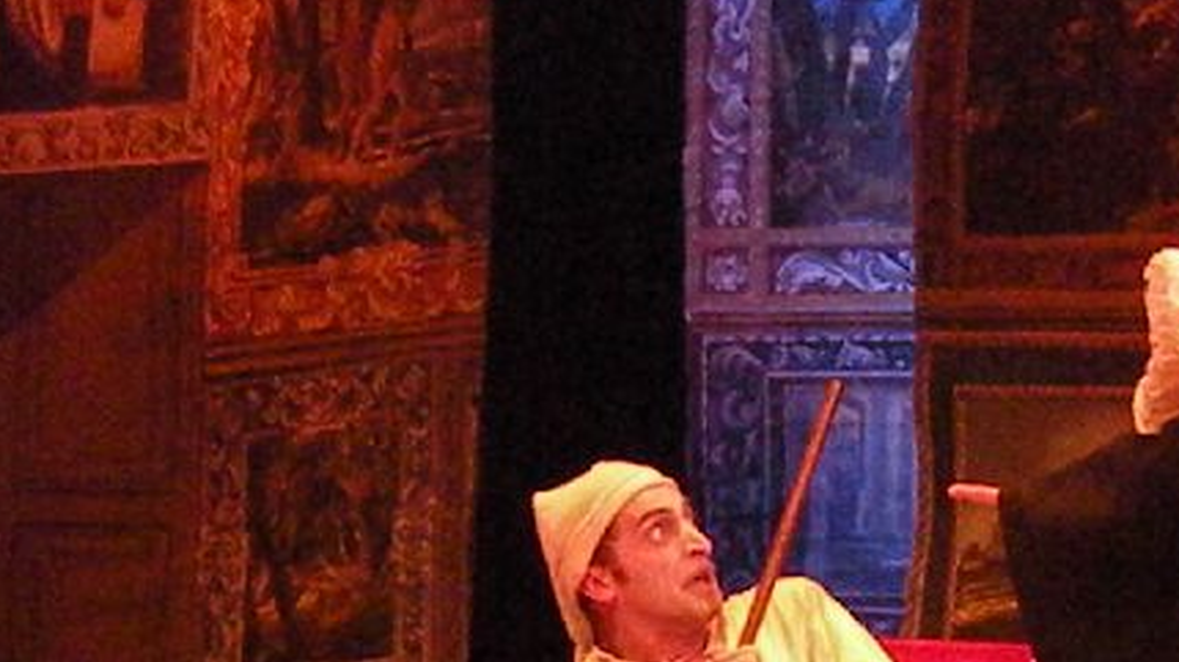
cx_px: 956
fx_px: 5907
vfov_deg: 6.4
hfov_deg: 11.4
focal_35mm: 189
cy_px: 698
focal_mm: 16.4
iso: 3200
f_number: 4.5
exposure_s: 1/250
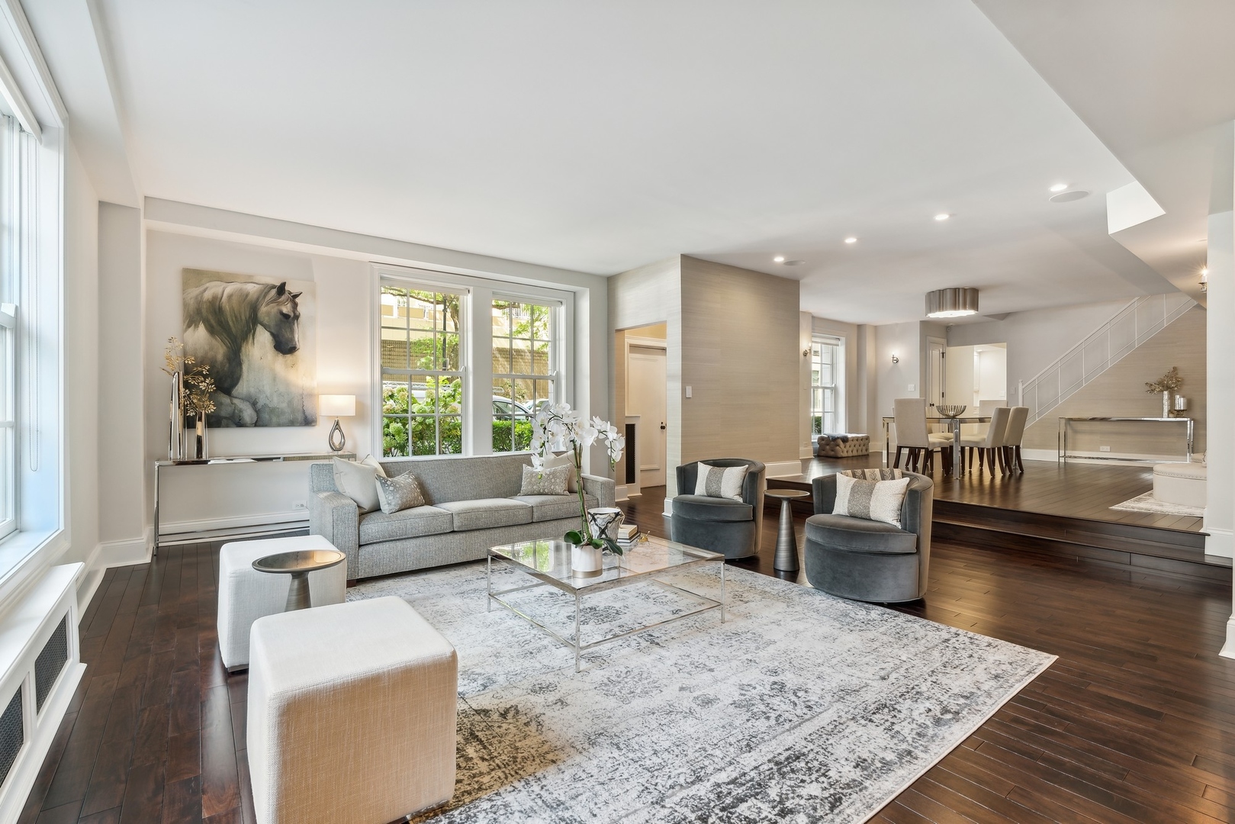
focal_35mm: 16
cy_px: 412
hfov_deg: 96.7
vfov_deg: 73.8
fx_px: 549
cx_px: 618
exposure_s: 1
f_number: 8
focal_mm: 16
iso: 320
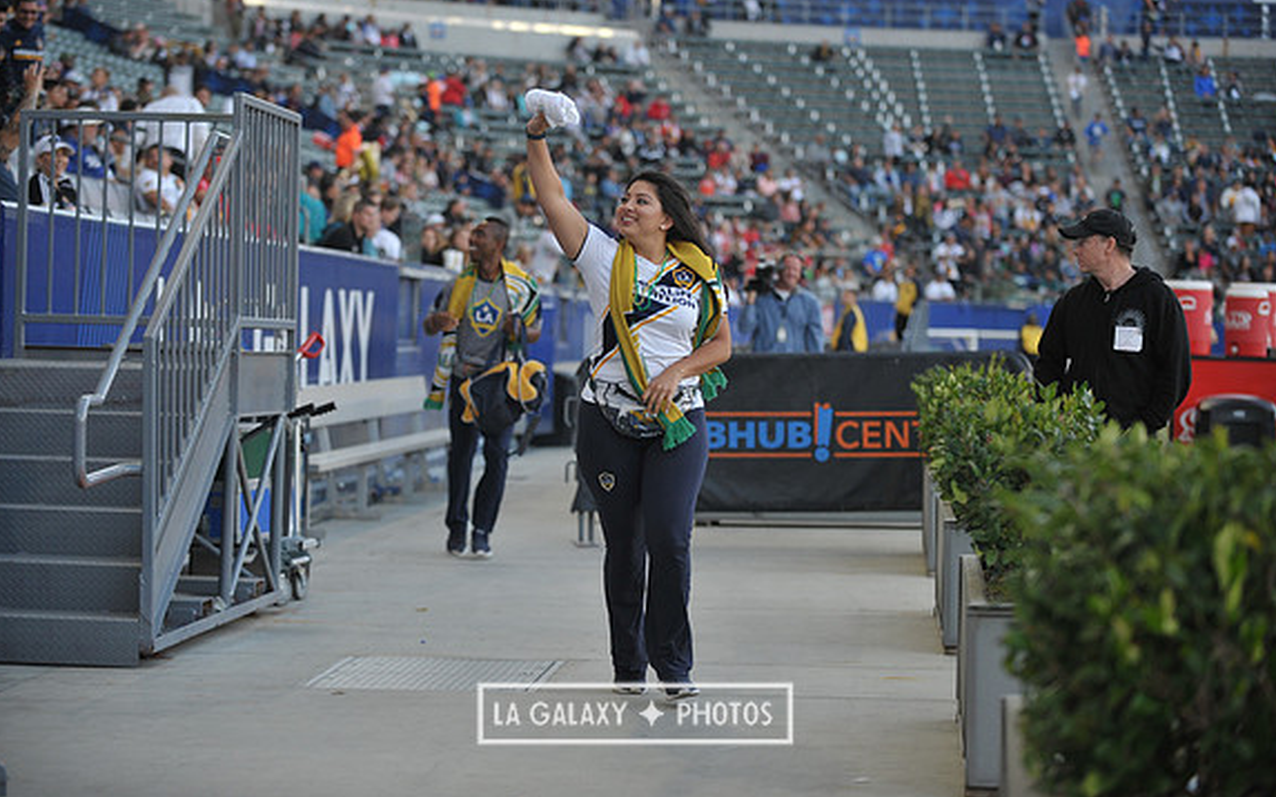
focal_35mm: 98
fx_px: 3408
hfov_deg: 21.2
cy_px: 378
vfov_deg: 13.3
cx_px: 635
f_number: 2.8
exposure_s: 1/640
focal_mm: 95
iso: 800
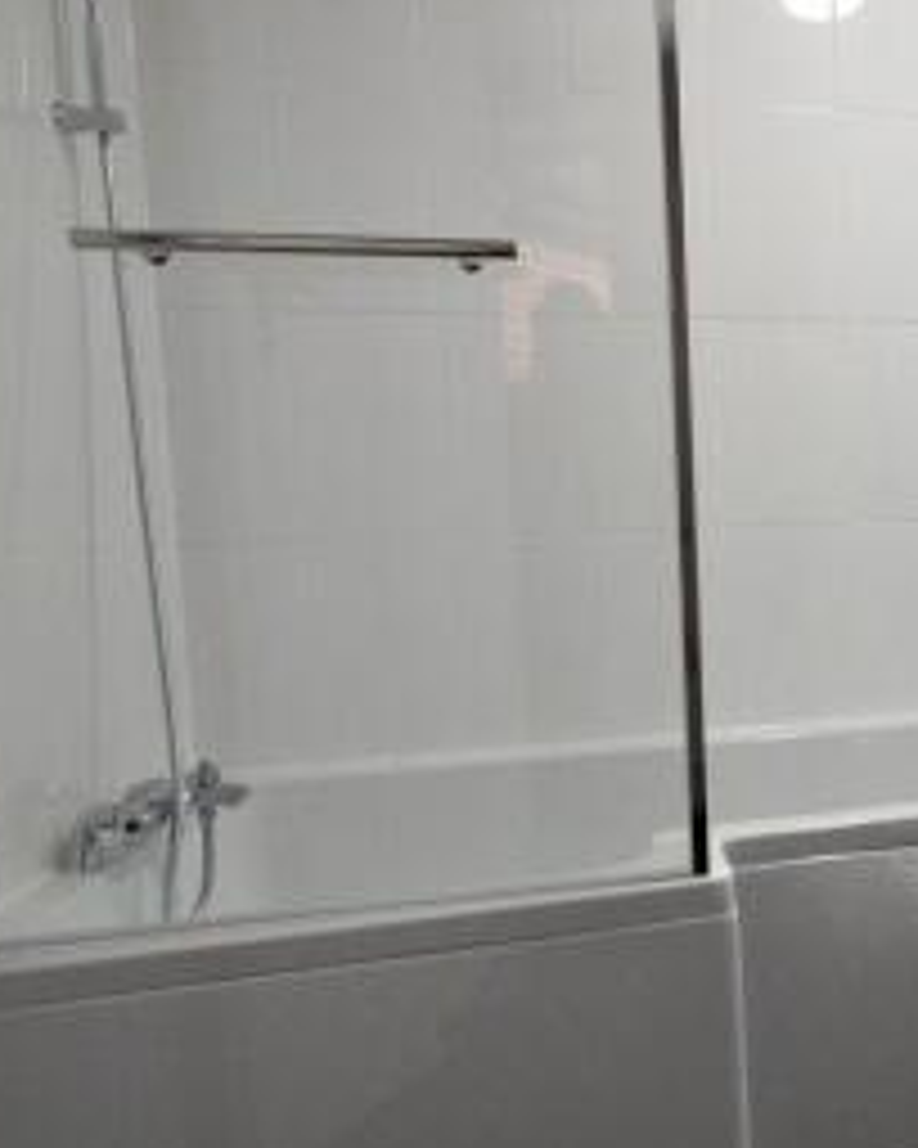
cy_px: 592
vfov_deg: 60.6
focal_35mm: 29
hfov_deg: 44.6
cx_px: 860
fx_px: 981
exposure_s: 1/60
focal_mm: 11
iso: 1600
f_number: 10
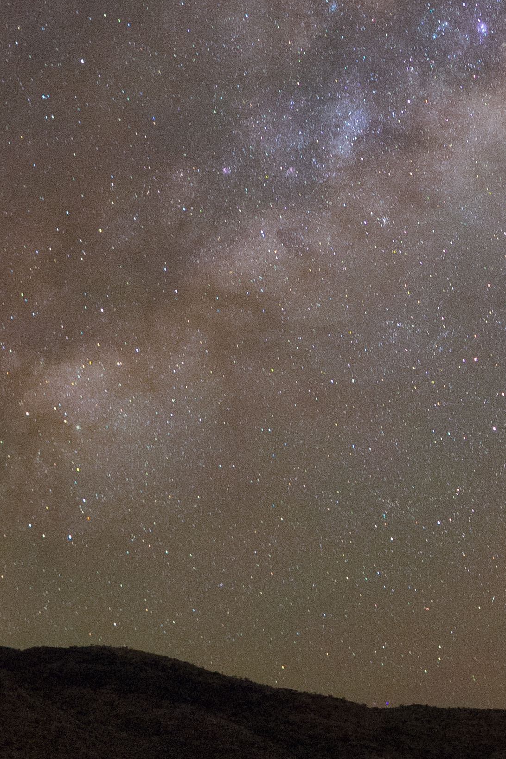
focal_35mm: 66
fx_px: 1391
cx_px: 734
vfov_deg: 30.5
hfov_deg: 18.5
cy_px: 370
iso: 3200
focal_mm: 12
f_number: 2
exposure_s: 15
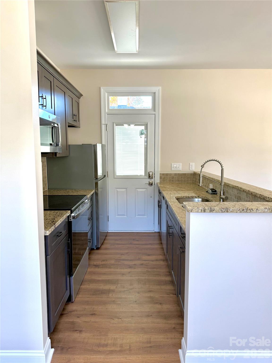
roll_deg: +0.0
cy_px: 182
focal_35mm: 24
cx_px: 136
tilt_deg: -6.0
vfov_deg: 71.6
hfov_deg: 56.8
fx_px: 251
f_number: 1.78
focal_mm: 6.76
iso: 100
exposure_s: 1/121
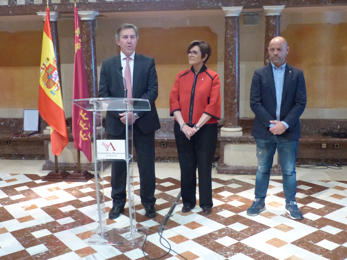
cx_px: 174
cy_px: 130
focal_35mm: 40
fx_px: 401
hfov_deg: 46.8
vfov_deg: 36.0
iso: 800
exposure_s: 1/30
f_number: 2.8
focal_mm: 7.1
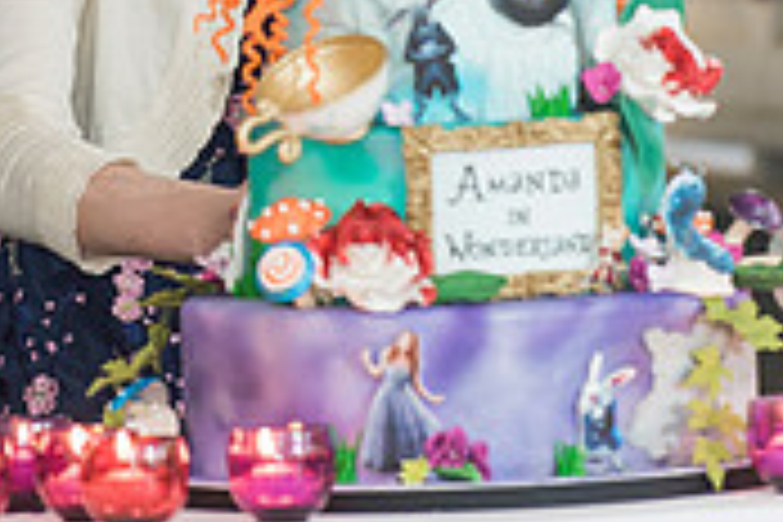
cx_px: 130
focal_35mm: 667
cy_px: -196
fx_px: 14506
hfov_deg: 3.1
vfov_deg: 2.1
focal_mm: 200
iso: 1000
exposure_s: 1/160
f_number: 3.5
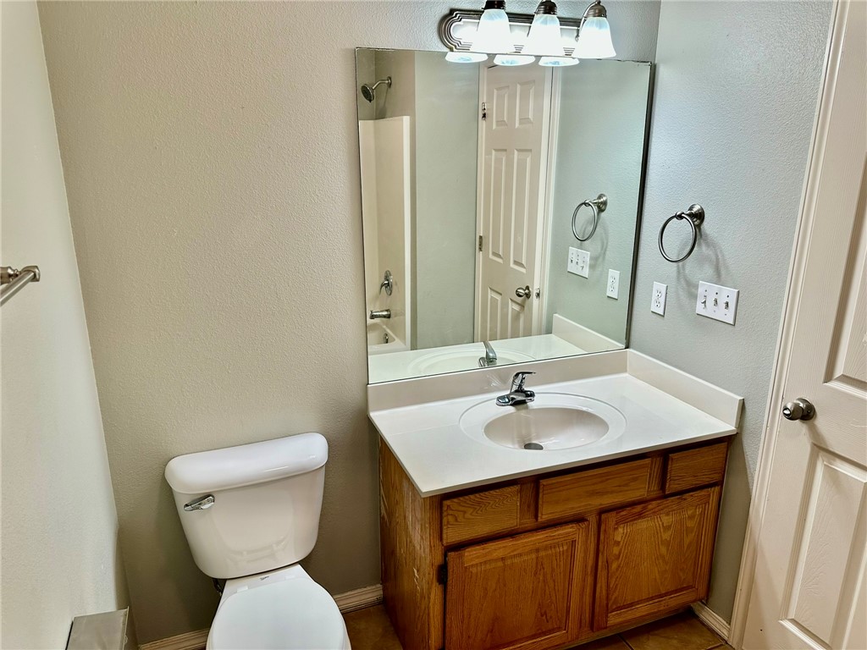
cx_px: 434
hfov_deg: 71.6
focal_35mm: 24
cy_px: 325
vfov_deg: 56.8
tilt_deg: -15.9
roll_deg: +0.2
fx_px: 601
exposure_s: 1/120
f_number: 1.78
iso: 100
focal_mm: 6.86
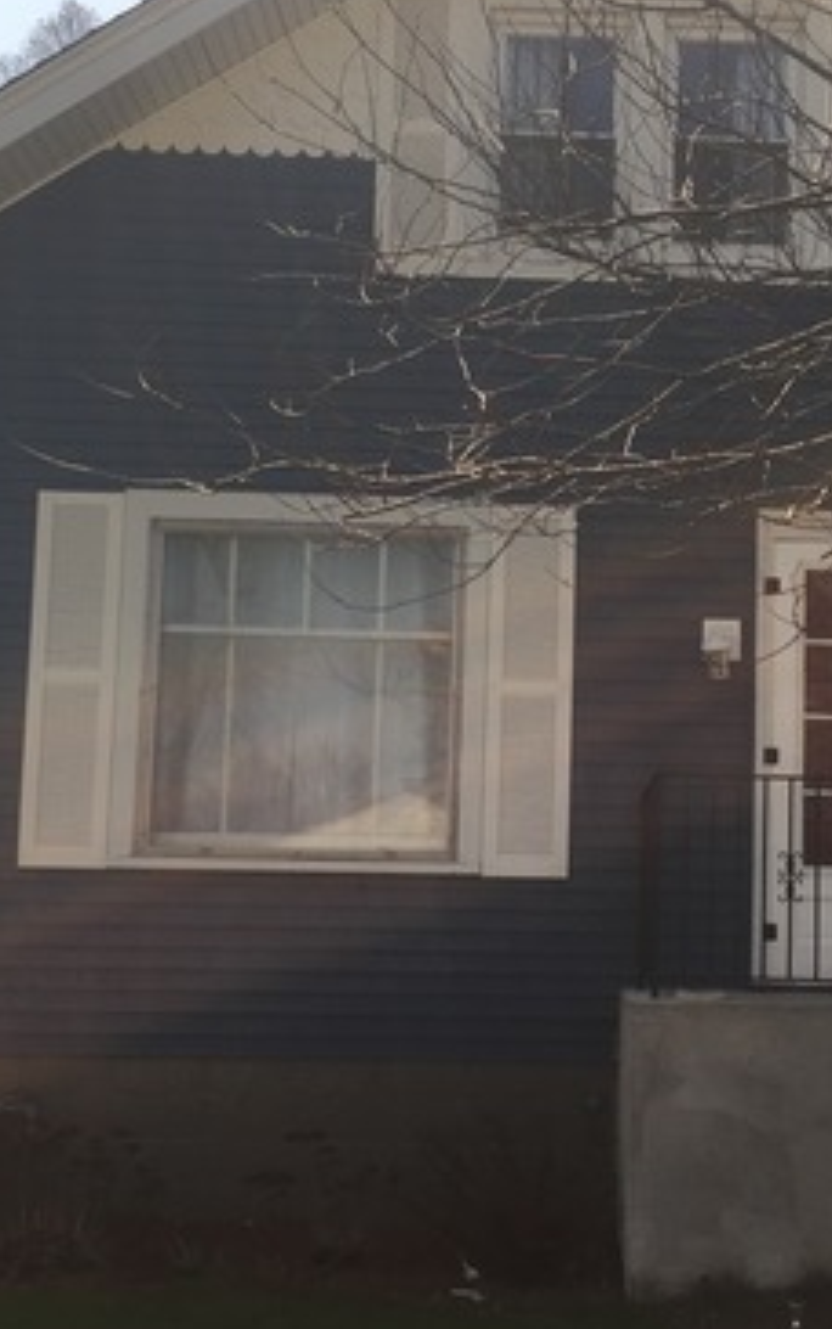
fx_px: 1956
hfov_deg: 23.7
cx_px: 631
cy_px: 705
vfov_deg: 37.5
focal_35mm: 54
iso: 32
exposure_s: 1/1799
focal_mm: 4.15
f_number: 2.2
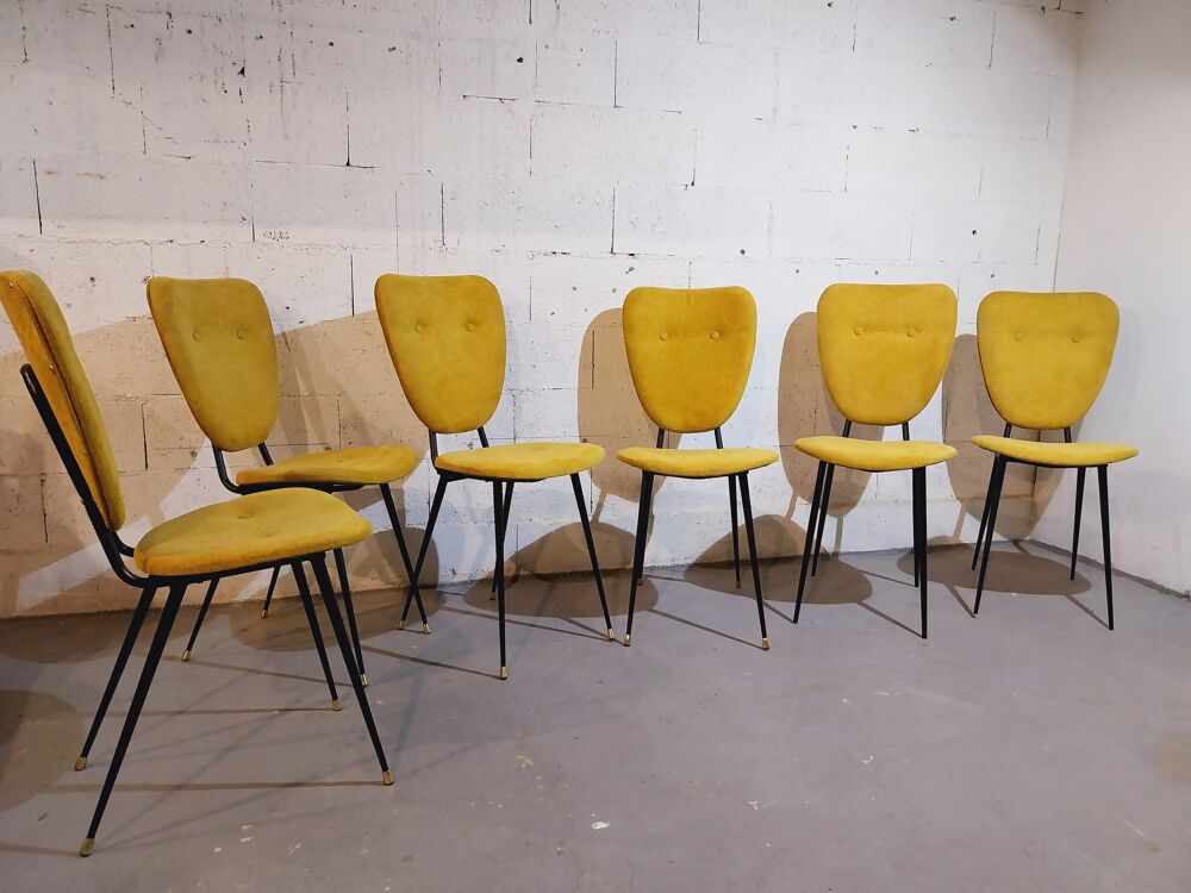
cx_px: 596
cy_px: 446
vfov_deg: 53.1
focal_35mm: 26
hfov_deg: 67.3
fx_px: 895
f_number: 1.8
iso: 200
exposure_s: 1/50
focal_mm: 4
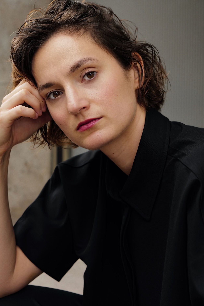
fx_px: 450
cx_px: 88
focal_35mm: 53
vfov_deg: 37.5
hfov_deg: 25.5
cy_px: 146
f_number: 3.5
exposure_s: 1/160
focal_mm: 43
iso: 100
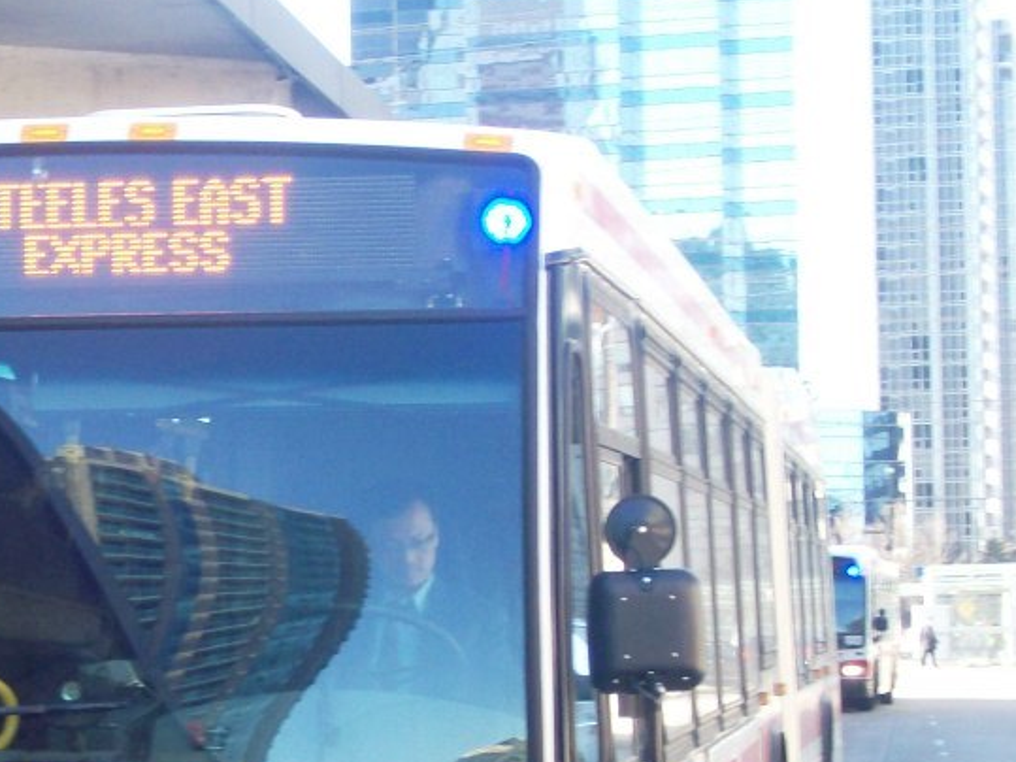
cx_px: 96
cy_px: 670
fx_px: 3903
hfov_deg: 14.7
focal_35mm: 133
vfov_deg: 11.1
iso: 83
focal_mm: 11.6
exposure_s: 1/72.4
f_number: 3.8
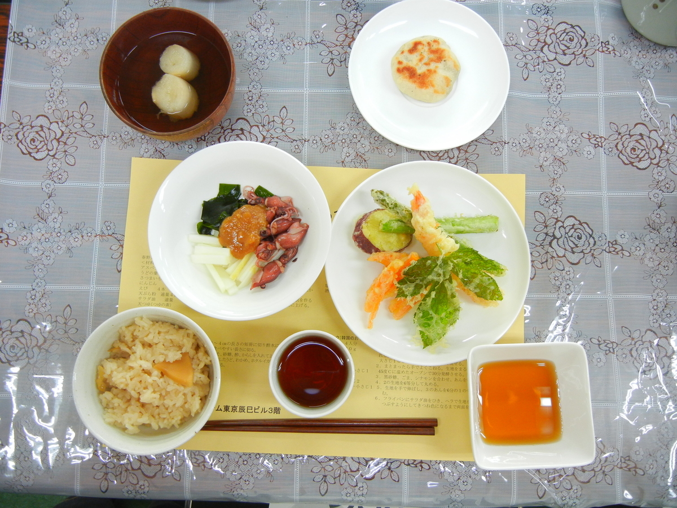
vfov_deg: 46.8
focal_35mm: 30
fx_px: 587
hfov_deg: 60.0
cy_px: 254
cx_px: 338
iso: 241
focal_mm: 5.4
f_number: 3.5
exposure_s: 1/30
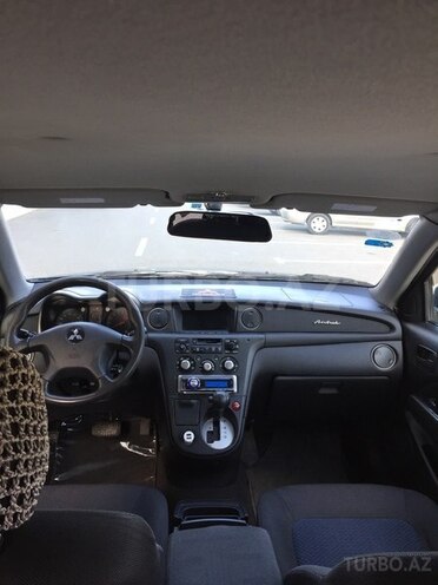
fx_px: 489
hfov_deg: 48.2
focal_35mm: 29
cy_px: 292
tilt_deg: -12.7
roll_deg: -0.8
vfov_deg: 61.7
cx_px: 219
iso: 50
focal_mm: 4.15
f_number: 2.2
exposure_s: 1/100
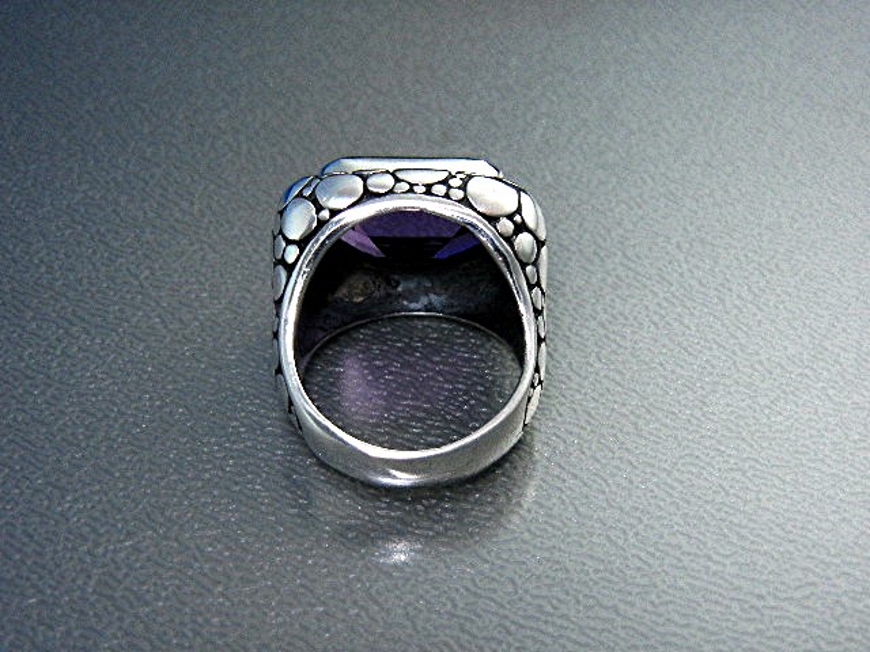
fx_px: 1483
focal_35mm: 59
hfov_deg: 32.7
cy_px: 326
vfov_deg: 24.8
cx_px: 435
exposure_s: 1/30
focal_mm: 10.6
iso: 394
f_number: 8
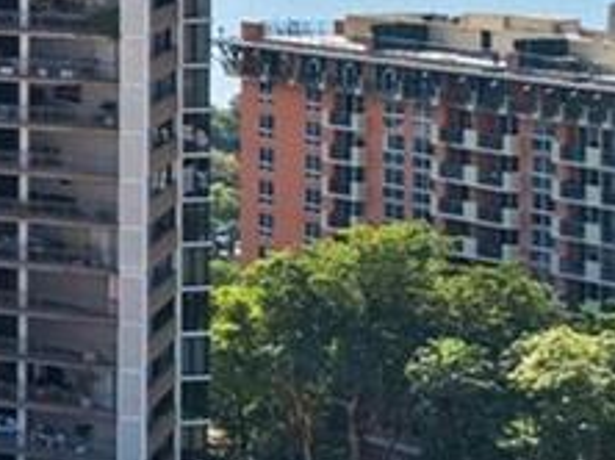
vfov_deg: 8.4
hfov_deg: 8.4
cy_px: -209
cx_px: -1546
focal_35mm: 173
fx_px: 3070
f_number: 2.8
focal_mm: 12.29
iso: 150
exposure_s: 1/1600
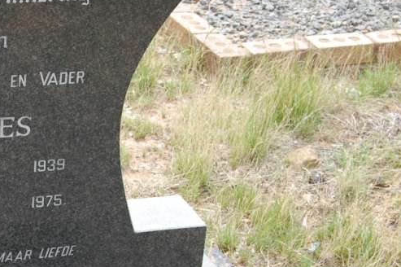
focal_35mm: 106
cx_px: -5
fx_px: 1180
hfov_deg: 18.7
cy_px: 175
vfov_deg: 12.9
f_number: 7.1
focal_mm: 34
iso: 200
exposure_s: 1/200
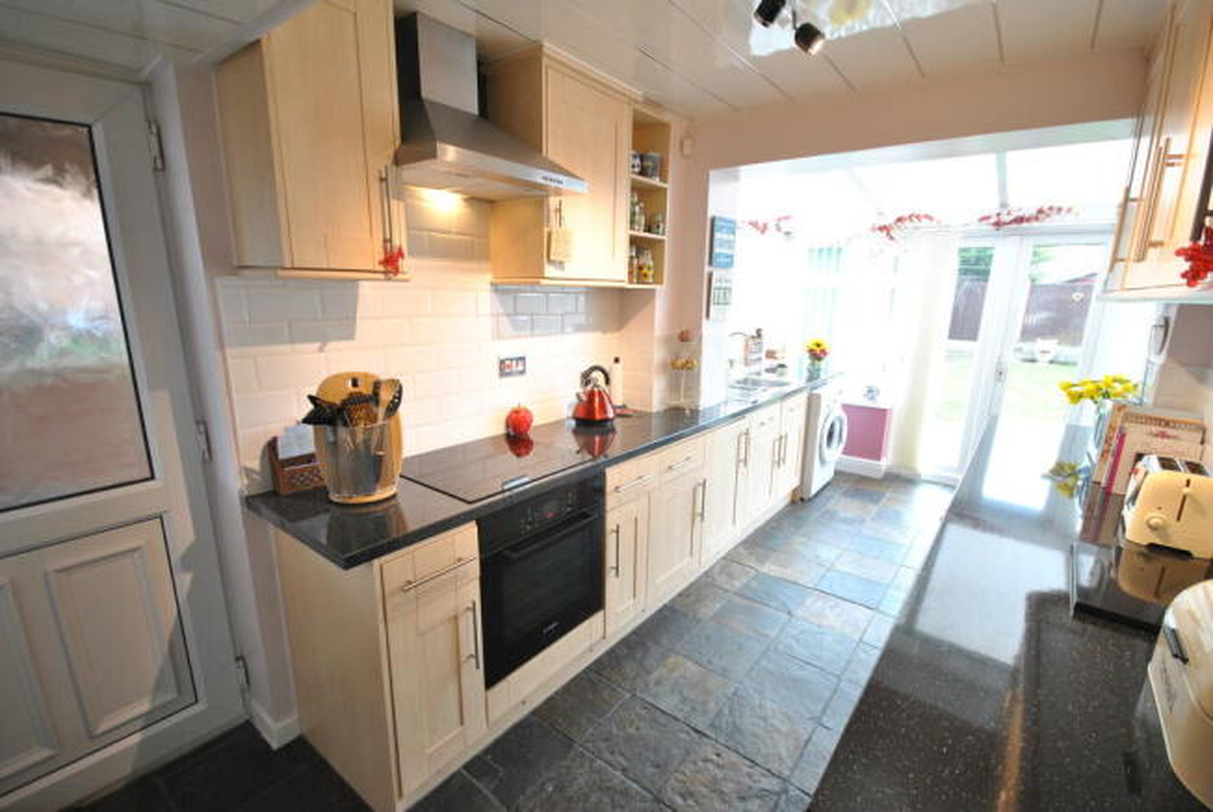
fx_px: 506
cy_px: 406
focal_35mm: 15
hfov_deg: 100.3
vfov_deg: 77.5
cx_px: 606
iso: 400
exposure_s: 1/25
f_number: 4
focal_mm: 10
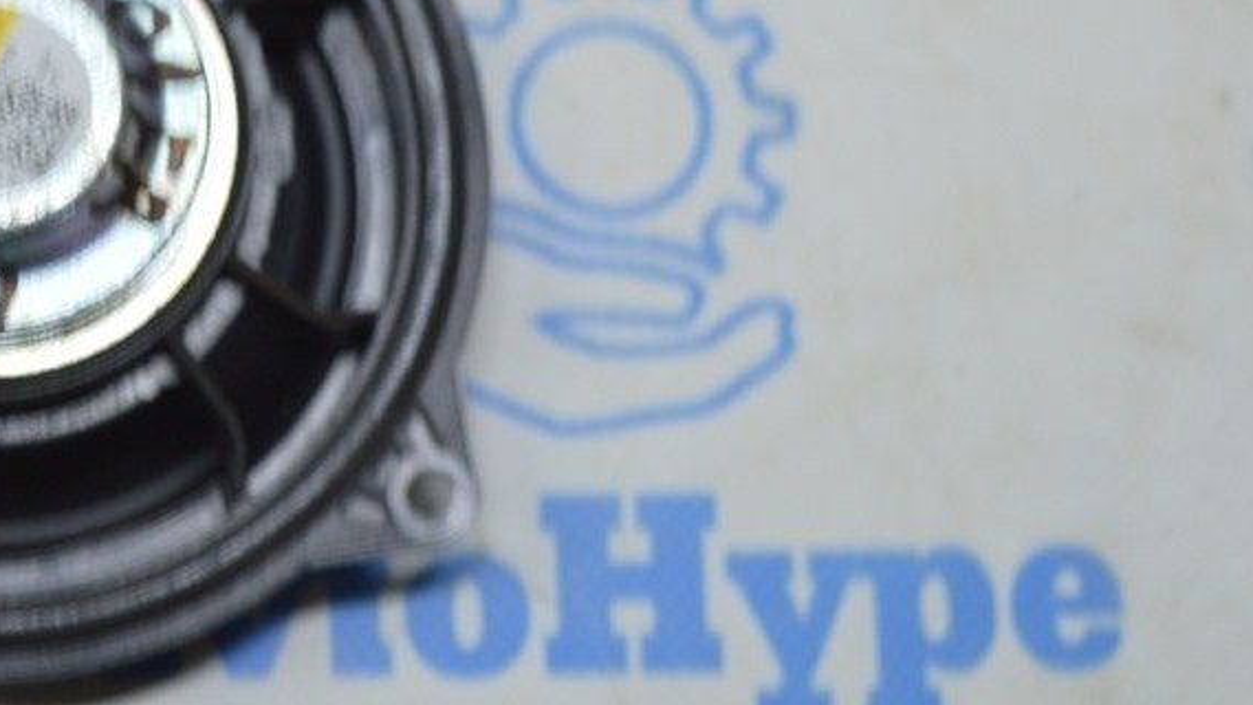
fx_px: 3754
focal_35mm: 113
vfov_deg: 10.7
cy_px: 133
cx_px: 238
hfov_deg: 18.8
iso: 400
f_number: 5
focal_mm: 40
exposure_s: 1/40
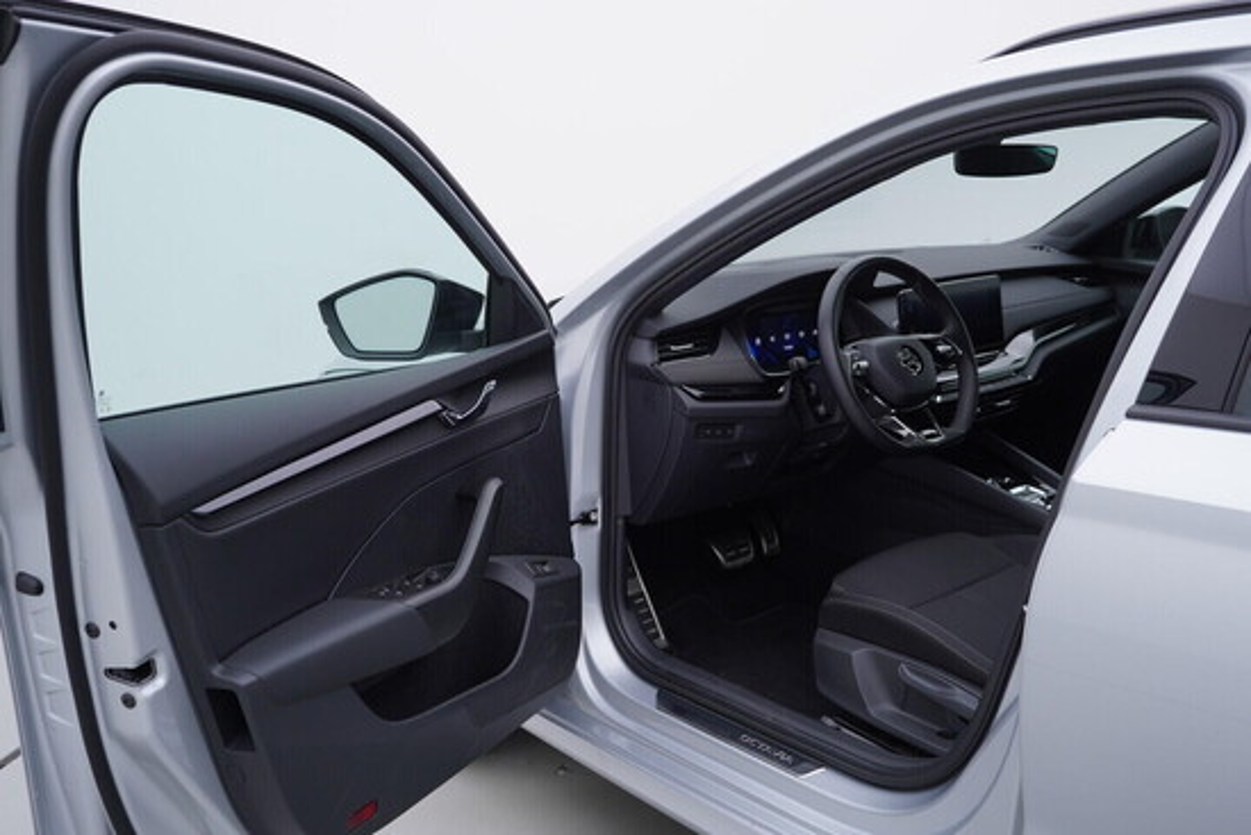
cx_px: 626
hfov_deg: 53.1
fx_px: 1251
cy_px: 418
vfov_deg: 36.9
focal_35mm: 36
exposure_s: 1/60
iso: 125
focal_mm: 24
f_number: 4
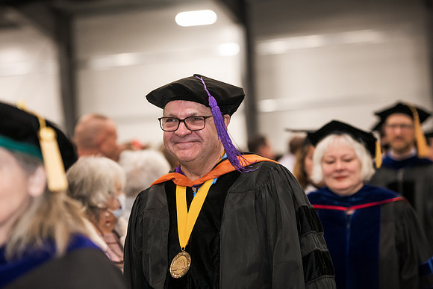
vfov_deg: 11.2
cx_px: 216
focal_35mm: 122
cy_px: 144
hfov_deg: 16.8
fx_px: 1468
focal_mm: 122
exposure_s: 1/200
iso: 2000
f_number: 3.2
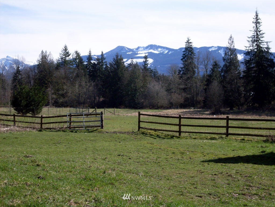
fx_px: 643
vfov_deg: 18.2
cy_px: 104
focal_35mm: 81
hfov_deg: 24.1
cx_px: 138
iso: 80
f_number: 4
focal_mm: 13.5
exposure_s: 1/750
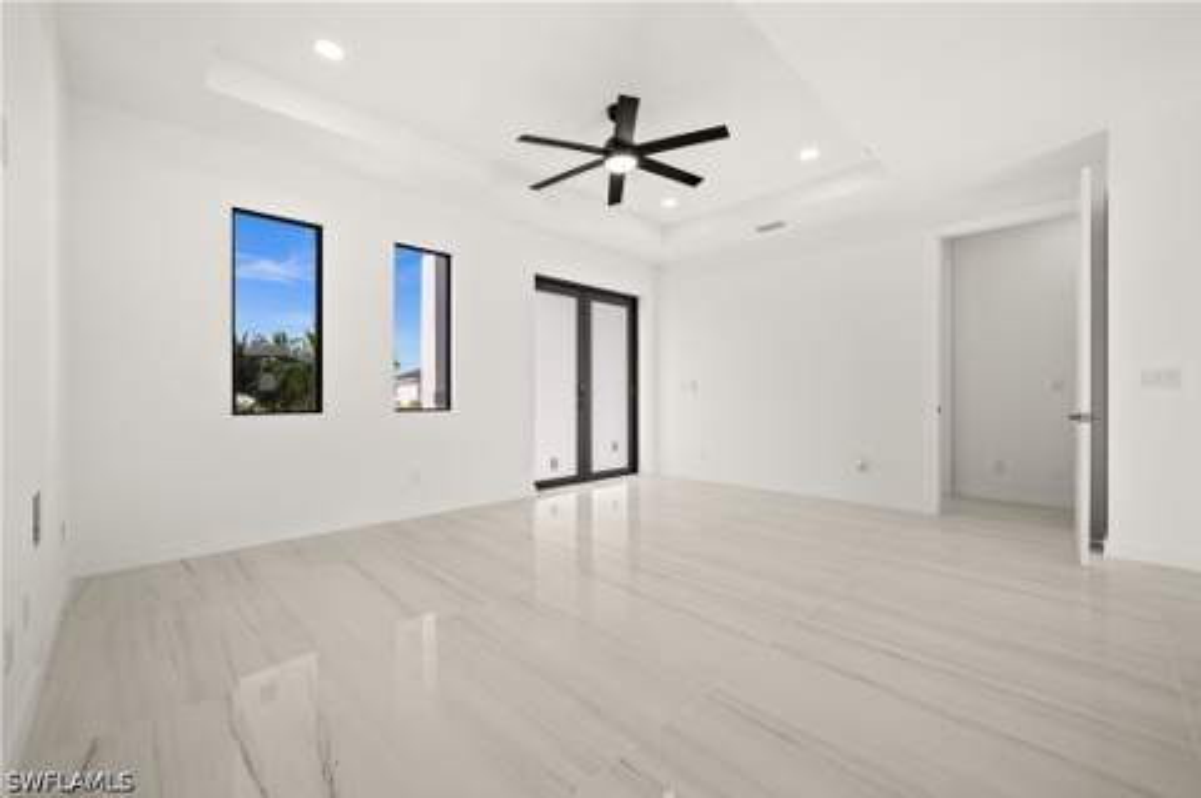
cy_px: 399
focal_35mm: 14
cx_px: 600
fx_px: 467
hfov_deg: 104.3
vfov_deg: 81.1
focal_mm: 14
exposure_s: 1/25
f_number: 8
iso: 400
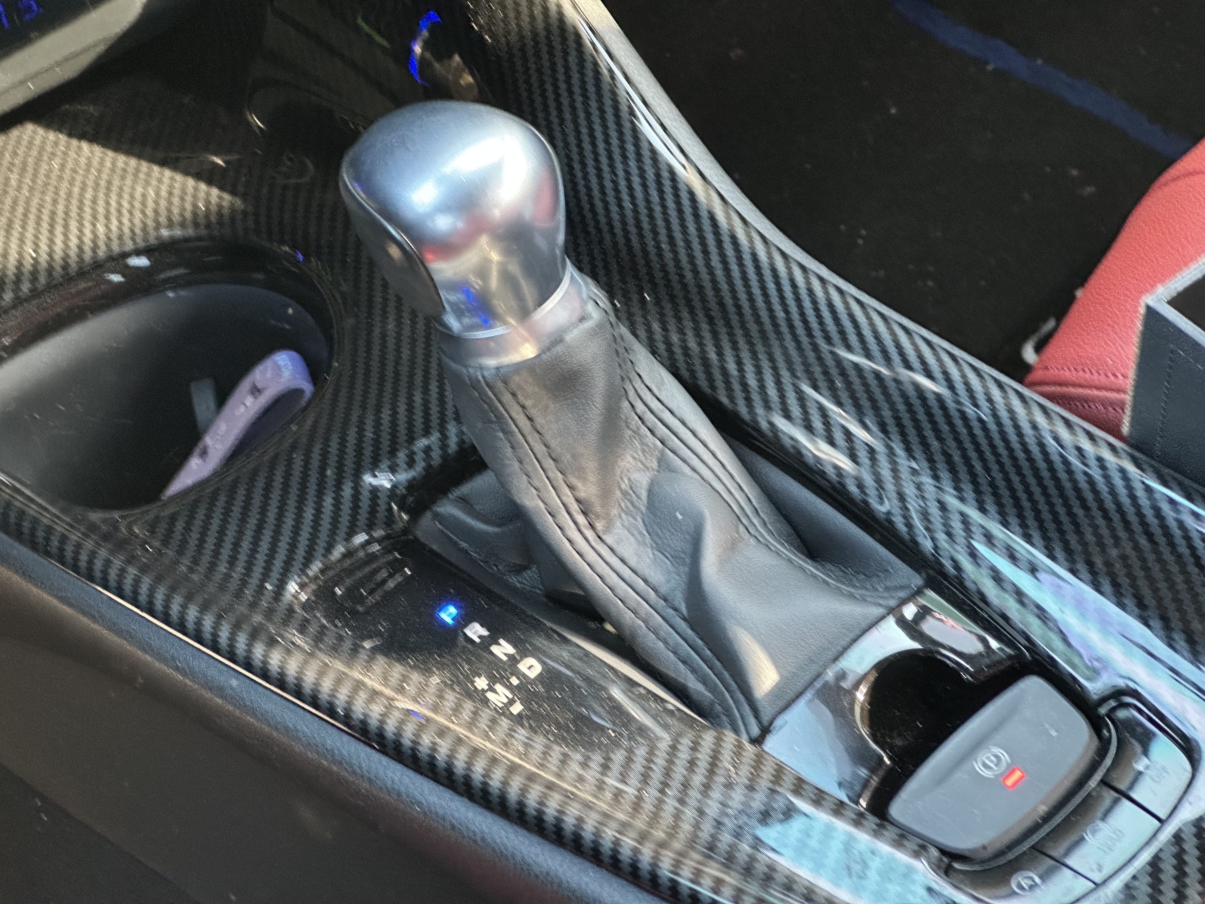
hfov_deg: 25.3
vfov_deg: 19.1
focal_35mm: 77
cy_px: 452
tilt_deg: -46.7
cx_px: 602
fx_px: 2680
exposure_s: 1/50
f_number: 2.8
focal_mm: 9
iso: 640
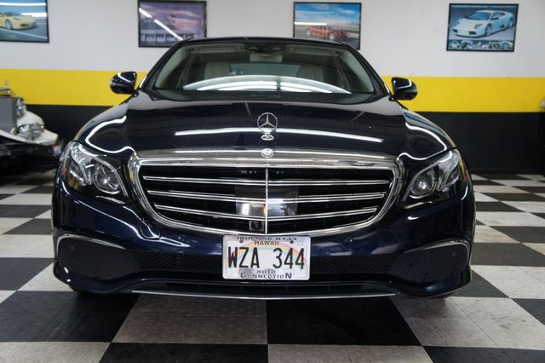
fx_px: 567
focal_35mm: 38
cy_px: 182
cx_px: 272
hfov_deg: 51.3
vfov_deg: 35.5
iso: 250
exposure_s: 1/40
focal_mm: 25
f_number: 4
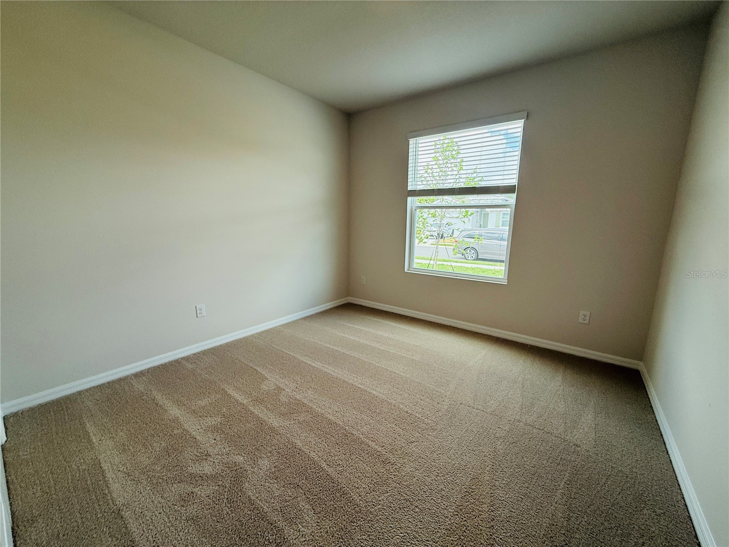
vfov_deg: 85.7
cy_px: 274
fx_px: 295
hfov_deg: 102.1
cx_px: 364
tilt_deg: -7.7
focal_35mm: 14
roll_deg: -2.3
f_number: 2.2
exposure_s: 1/122
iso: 64
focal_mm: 2.22
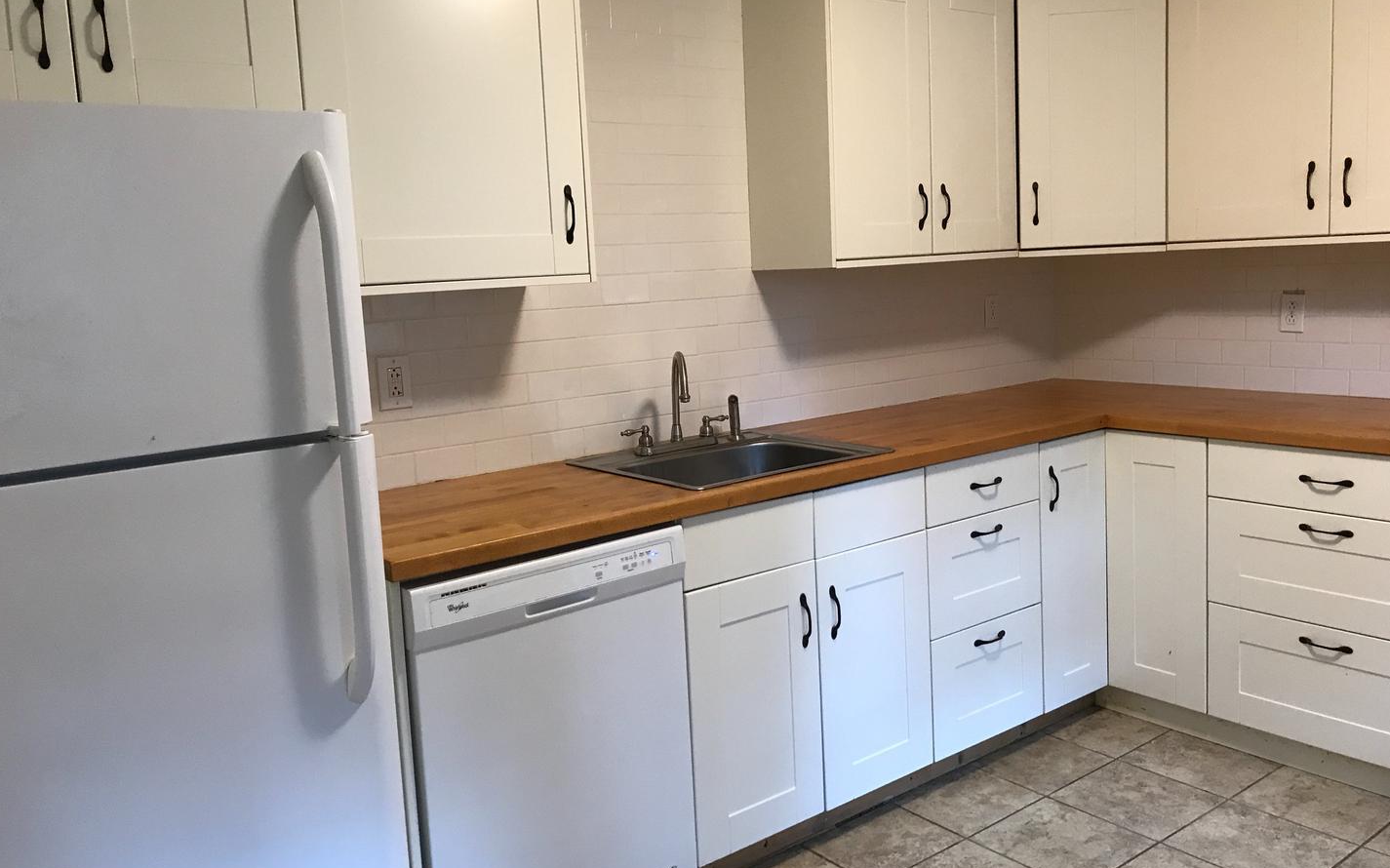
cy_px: 409
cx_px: 695
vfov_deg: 41.8
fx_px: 1136
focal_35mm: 30
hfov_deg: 62.9
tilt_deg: -7.2
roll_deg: +2.8
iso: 40
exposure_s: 1/15
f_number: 1.8
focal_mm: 3.99
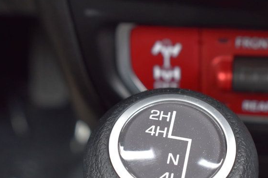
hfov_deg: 21.0
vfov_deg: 14.0
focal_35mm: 97
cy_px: 143
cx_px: 184
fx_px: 721
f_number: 7.1
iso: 400
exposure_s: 1/40
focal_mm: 35
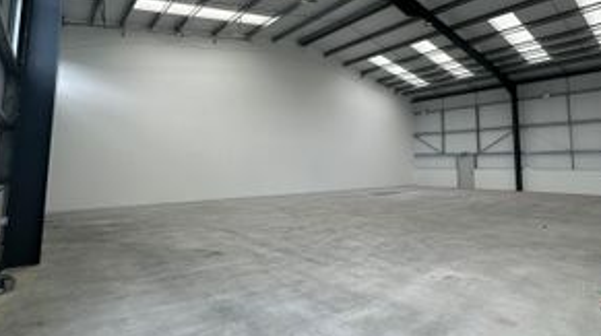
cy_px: 128
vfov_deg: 52.9
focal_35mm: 21
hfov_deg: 83.2
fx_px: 334
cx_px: 351
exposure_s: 1/99
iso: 50
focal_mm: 2.22
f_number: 2.2
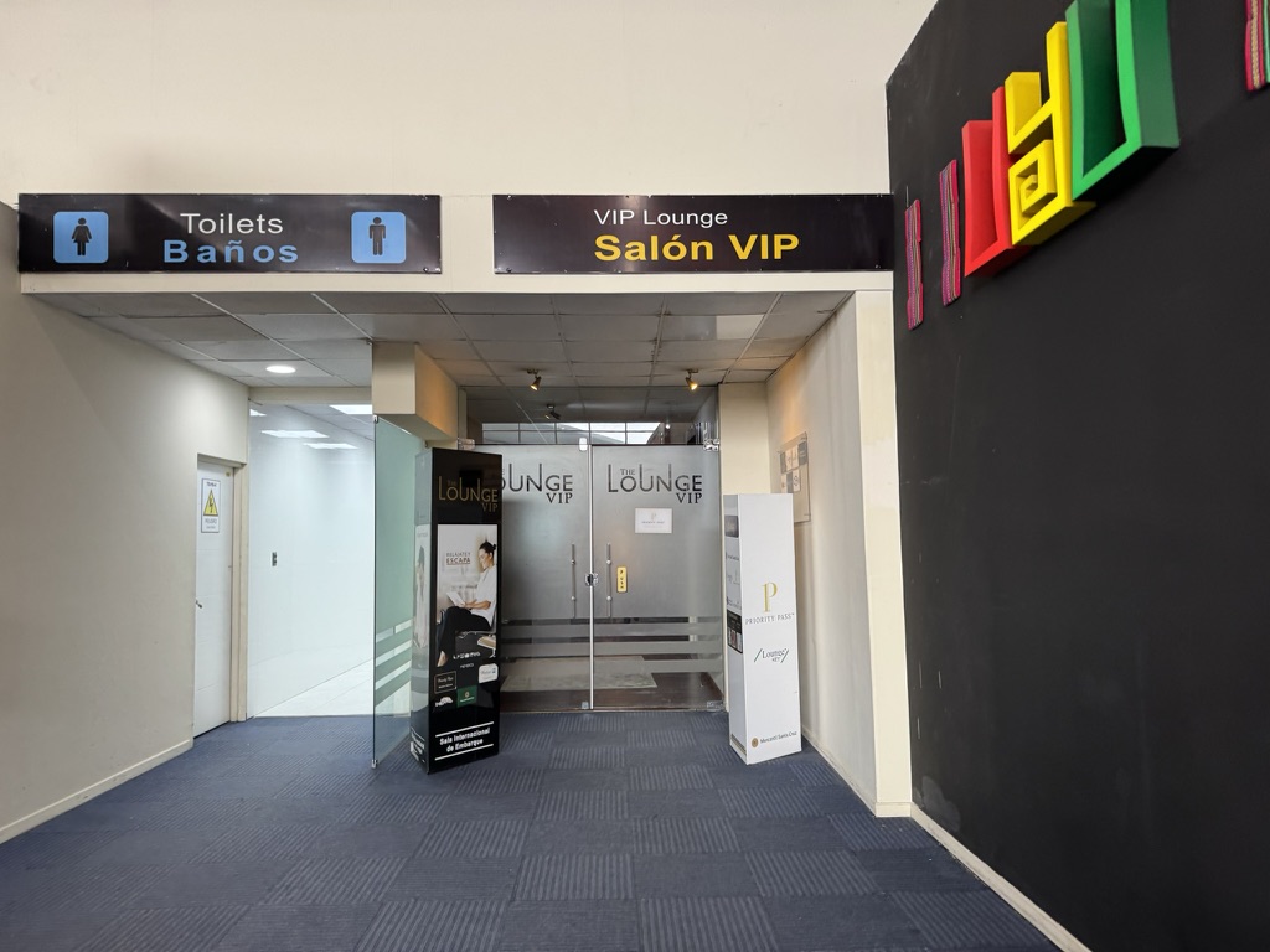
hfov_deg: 71.6
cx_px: 635
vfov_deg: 56.8
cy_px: 476
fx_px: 881
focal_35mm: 24
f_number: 1.78
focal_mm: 6.76
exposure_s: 1/100
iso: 125
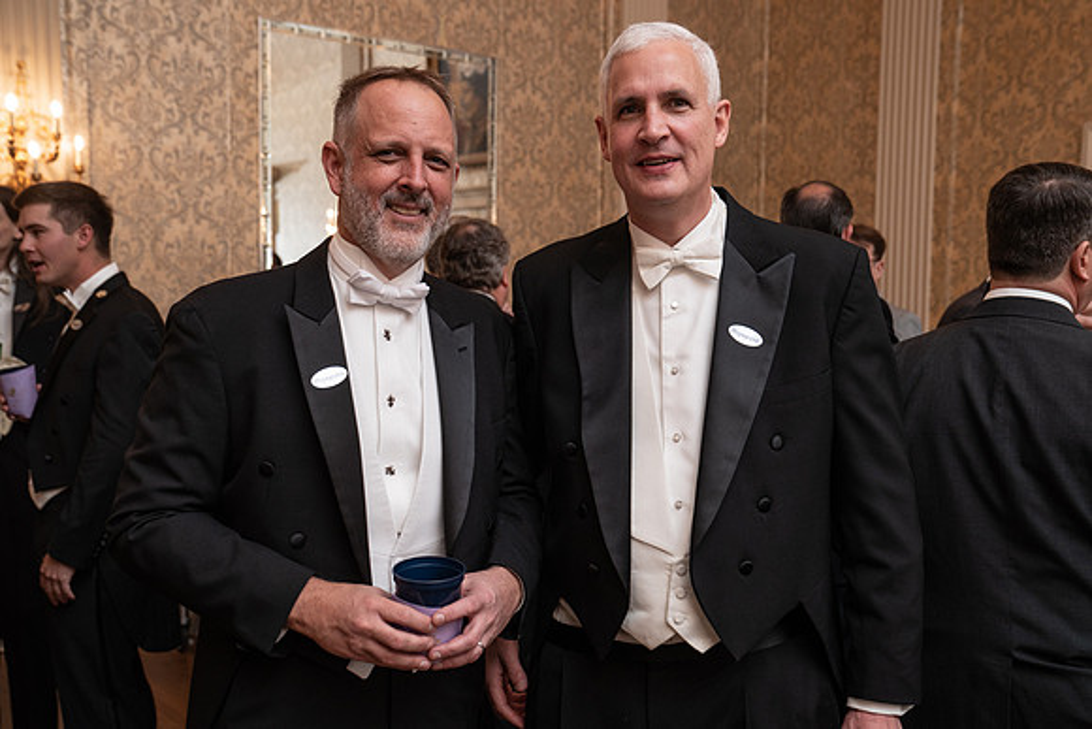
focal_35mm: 40
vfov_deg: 33.4
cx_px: 546
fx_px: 1214
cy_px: 364
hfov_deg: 48.4
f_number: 4.5
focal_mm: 40
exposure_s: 1/40
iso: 800
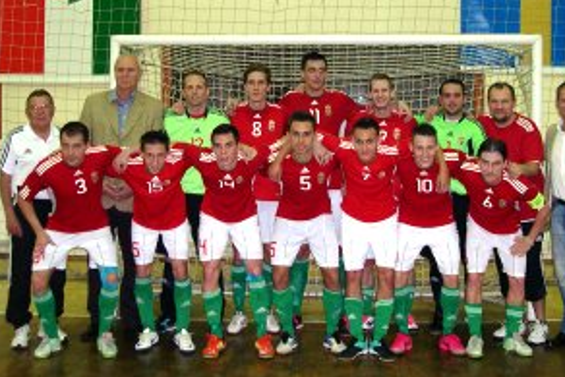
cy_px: 99
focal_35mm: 54
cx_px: 303
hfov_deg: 36.8
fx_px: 848
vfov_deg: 24.8
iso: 256
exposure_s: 1/60
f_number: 2.8
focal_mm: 8
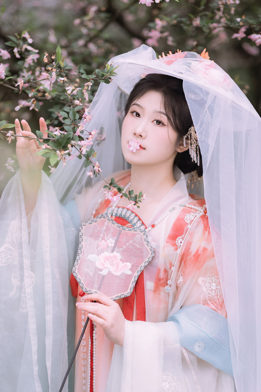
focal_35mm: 85
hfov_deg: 16.1
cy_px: 196
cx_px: 130
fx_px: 924
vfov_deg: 23.9
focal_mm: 85
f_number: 2
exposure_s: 1/200
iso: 200
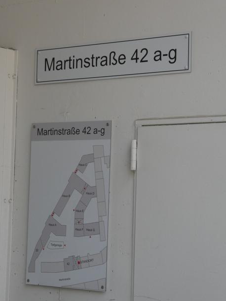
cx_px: 118
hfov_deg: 15.4
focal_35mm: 96
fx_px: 836
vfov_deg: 20.4
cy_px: 163
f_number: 8
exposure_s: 1/80
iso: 160
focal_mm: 13.7
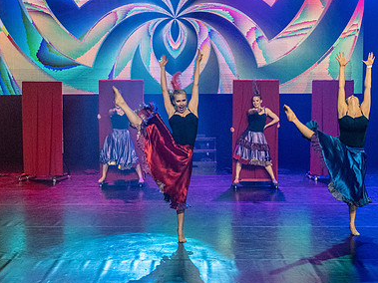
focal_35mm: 75
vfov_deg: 19.6
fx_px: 819
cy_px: 159
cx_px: 159
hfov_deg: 26.0
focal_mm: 32.5
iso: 5000
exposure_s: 1/200
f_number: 4
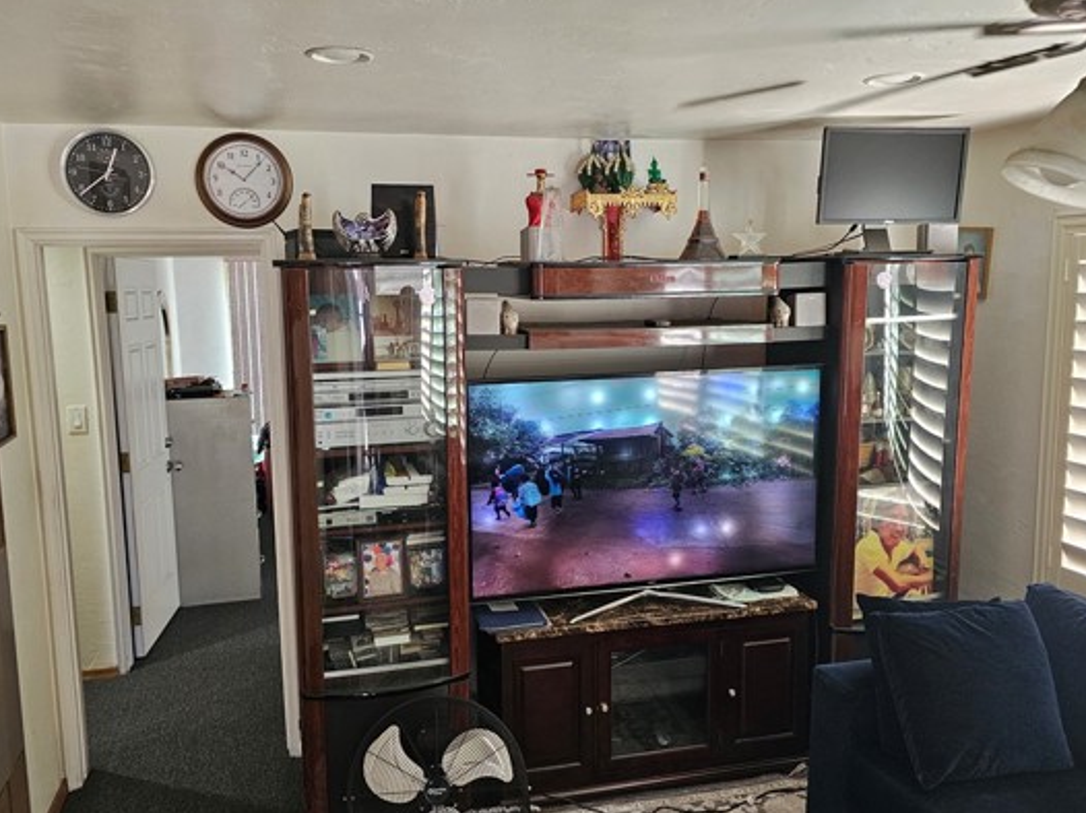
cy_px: 404
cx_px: 512
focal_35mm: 28
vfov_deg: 49.7
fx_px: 878
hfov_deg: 63.4
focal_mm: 6.3
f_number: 1.7
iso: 320
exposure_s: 1/120
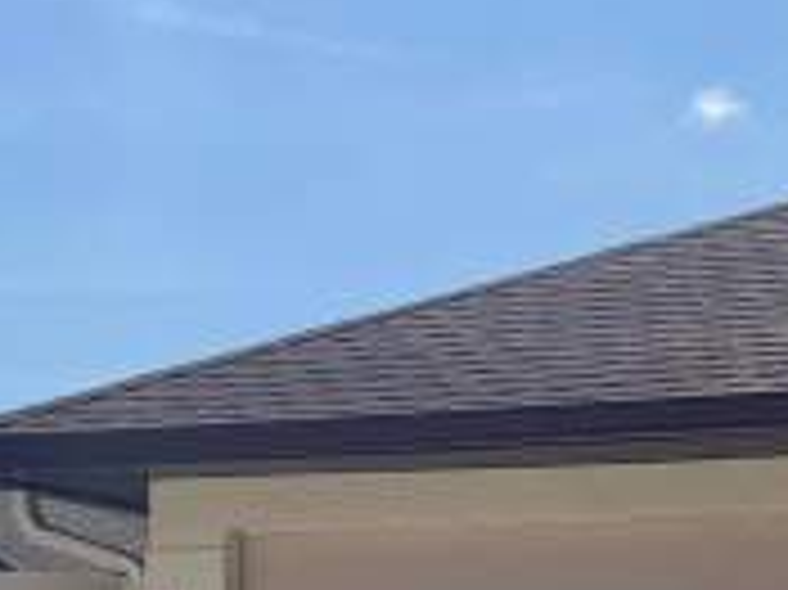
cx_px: 702
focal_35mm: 110
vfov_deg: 12.8
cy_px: 883
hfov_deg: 17.6
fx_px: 2502
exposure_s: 1/10309
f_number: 1.78
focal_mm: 6.76
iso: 80
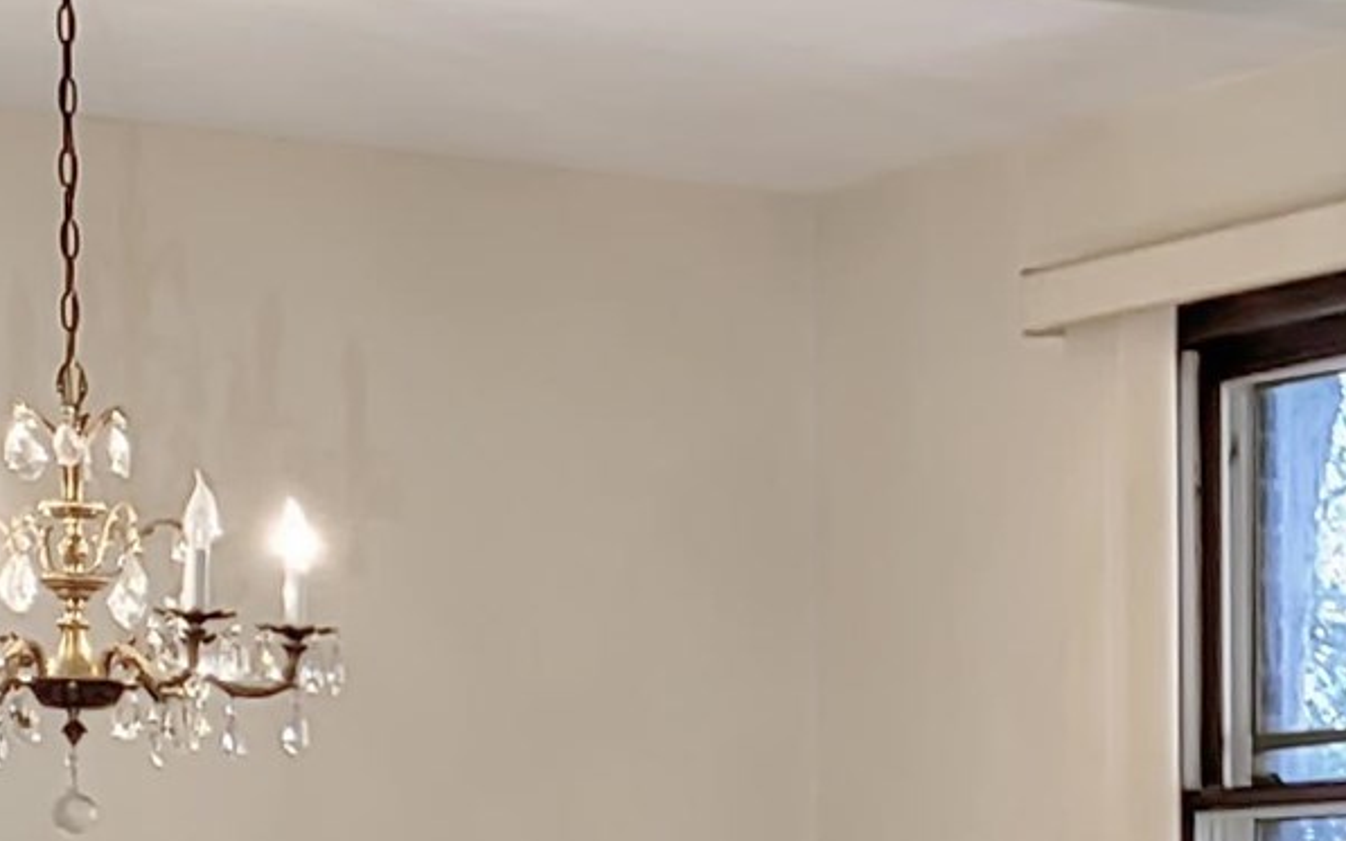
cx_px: 2108
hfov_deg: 14.7
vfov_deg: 9.5
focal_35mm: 131
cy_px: 1506
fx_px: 4805
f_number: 1.8
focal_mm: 5
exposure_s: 1/120
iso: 100
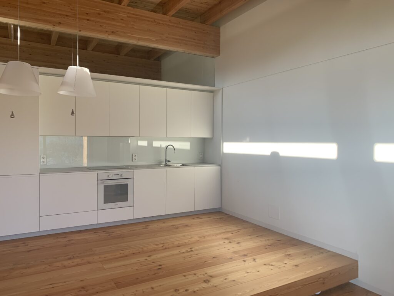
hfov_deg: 67.3
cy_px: 148
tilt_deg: -2.7
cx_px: 197
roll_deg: +0.3
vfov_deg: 53.1
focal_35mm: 26
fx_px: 296
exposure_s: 1/121
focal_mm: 4.25
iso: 32
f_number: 1.8
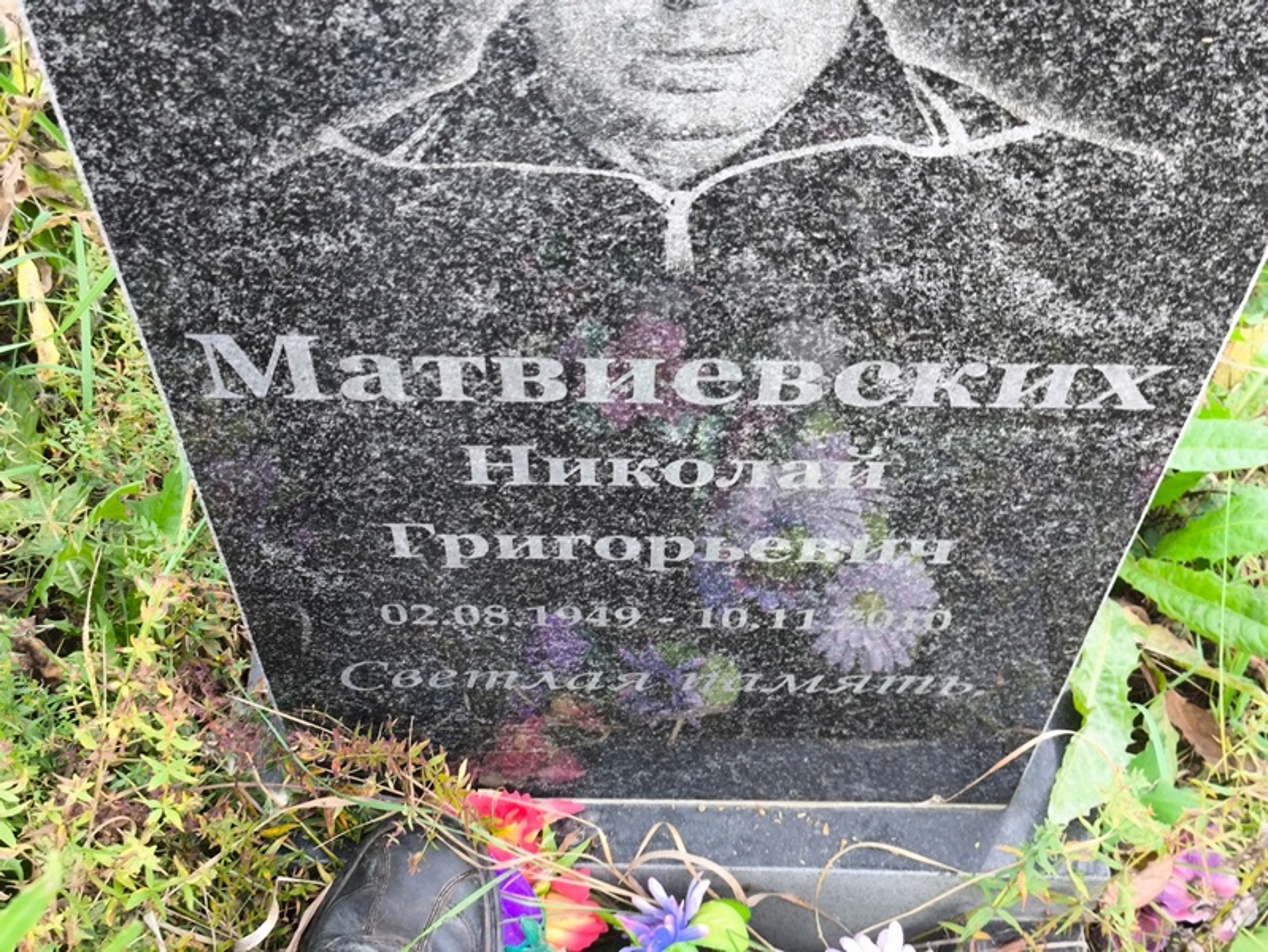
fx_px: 1832
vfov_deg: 29.1
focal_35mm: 50
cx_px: 634
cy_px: 476
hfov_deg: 38.2
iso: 200
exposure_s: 1/50
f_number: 1.7
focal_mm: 4.71
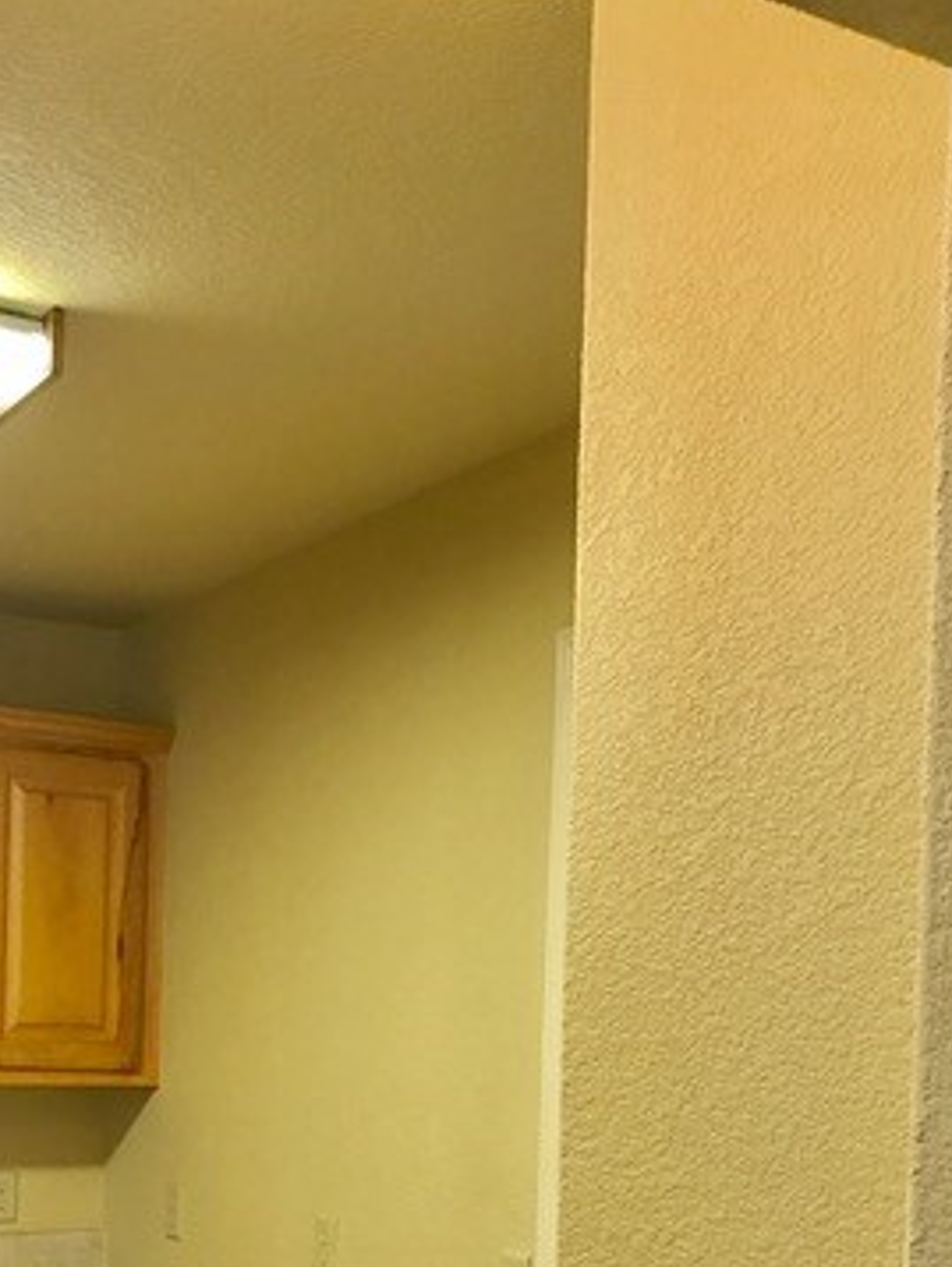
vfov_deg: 36.2
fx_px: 1831
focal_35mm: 50
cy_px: 1097
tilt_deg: -0.9
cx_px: 340
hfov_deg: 29.0
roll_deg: -1.6
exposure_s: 1/30
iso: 40
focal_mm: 3.99
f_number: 1.8
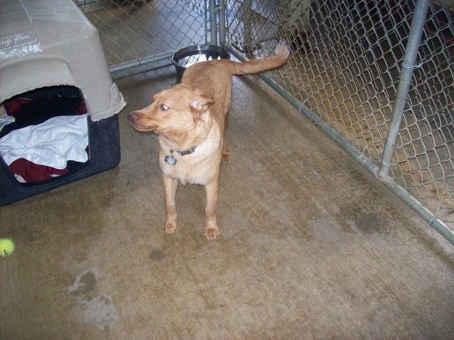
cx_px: 227
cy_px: 170
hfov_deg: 51.4
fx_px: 472
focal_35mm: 36
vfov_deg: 39.6
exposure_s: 1/64
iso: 200
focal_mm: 6
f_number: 2.7
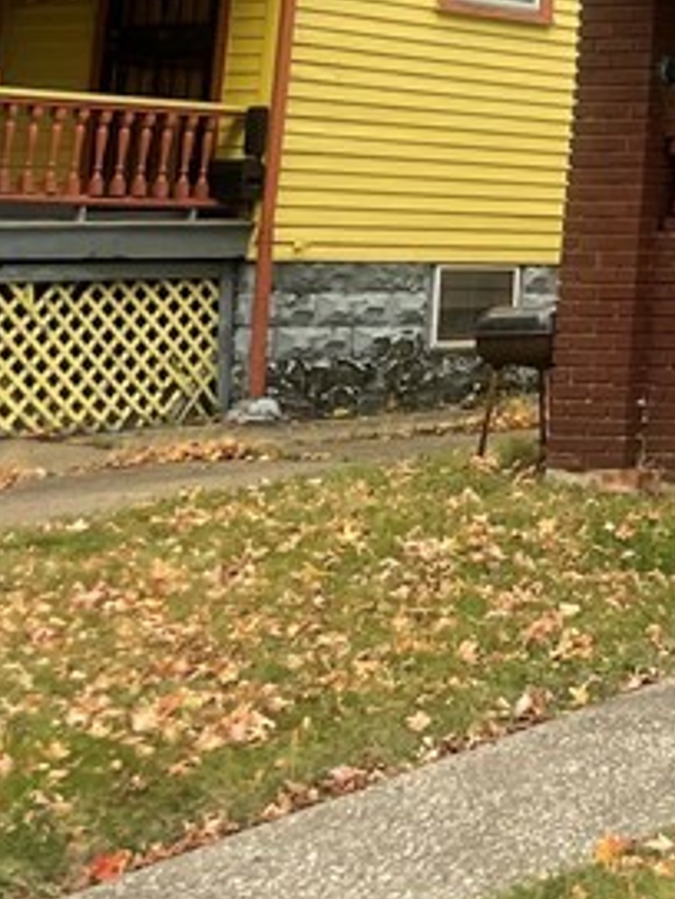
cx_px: 1244
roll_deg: -1.0
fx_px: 2548
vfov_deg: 18.7
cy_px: -238
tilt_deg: +11.8
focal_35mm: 98
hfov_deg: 13.4
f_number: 1.6
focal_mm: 4.2
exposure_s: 1/412
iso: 32
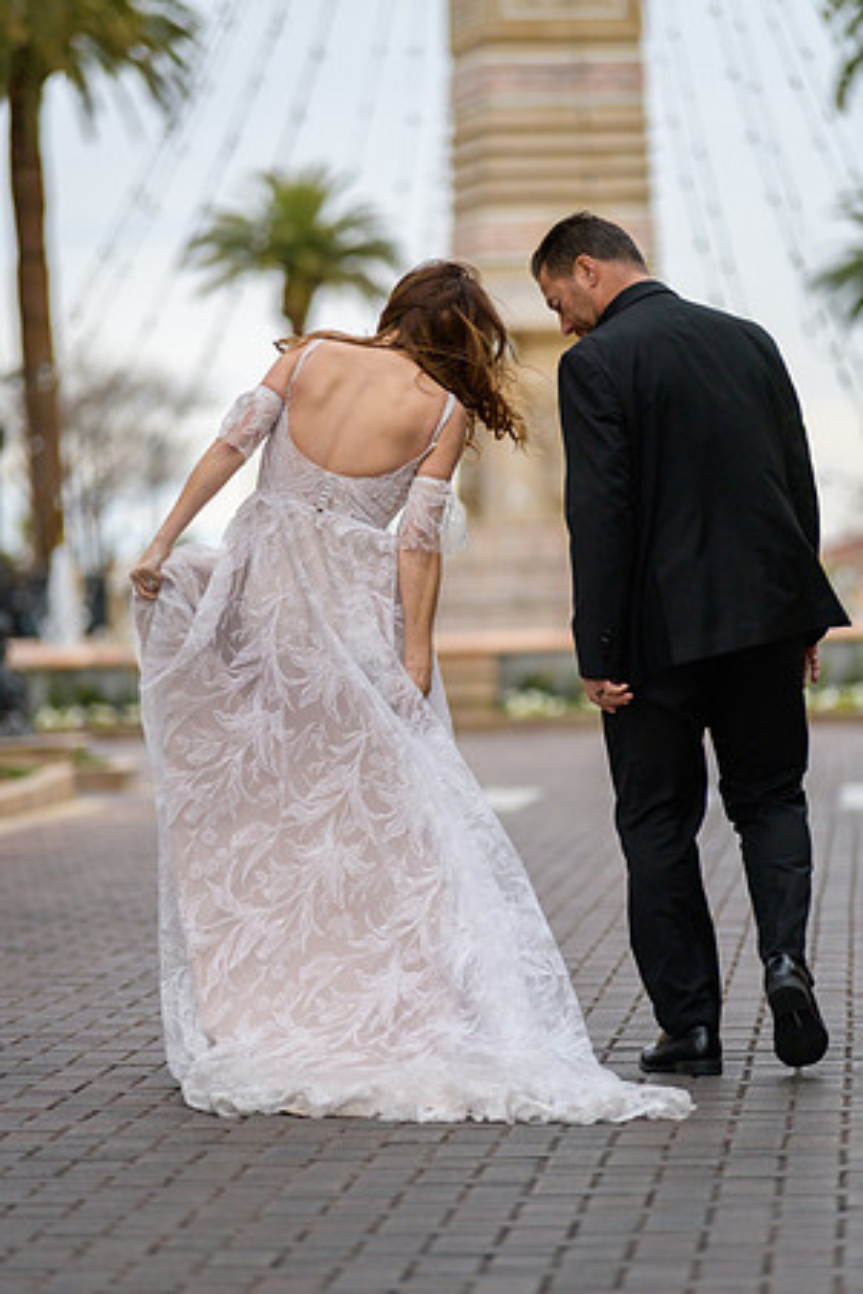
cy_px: 647
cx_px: 432
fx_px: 6112
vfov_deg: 12.1
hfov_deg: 8.1
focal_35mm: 170
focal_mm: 170
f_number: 2.8
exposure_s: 1/3200
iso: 250
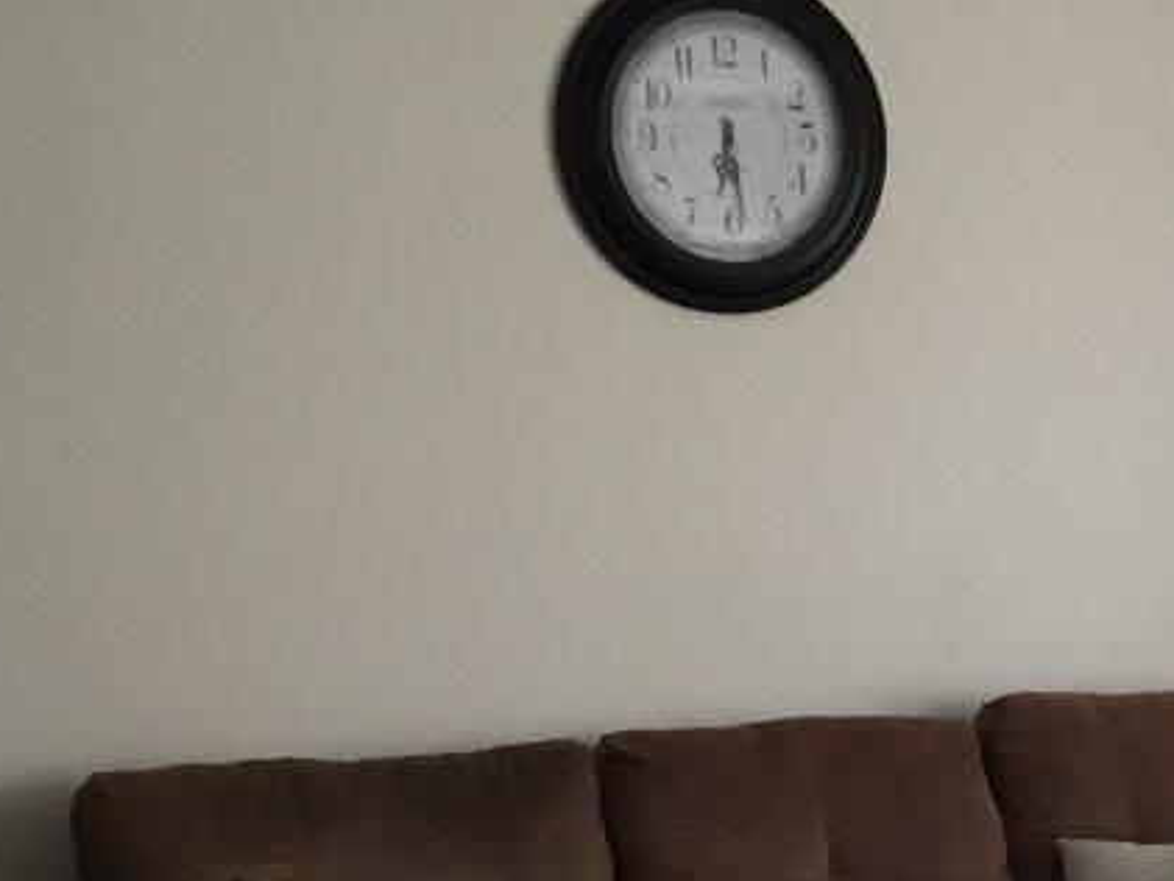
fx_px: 3596
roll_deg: -0.4
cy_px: 1009
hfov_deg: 18.0
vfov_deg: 13.6
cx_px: 1252
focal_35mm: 106
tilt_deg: -11.3
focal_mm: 3.3
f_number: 2.4
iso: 80
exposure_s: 1/30
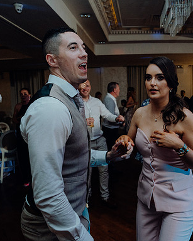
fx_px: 243
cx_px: 119
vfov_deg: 52.9
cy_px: 120
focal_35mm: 34
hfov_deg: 43.1
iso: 2500
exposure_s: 1/160
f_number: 3.5
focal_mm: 24
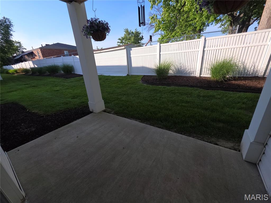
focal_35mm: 13
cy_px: 102
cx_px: 136
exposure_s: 1/538
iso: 20
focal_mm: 2.2
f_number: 1.9
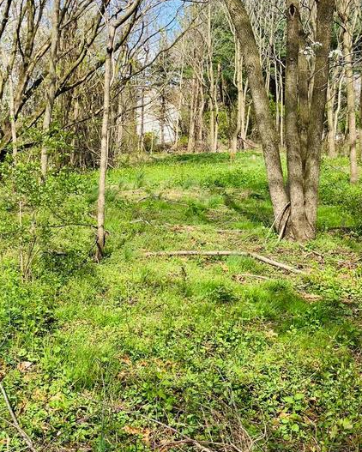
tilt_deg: -3.1
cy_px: 190
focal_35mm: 56
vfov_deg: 33.5
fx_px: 750
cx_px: 136
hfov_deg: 27.1
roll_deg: -0.1
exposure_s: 1/1185
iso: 32
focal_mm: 3.99
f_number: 1.8
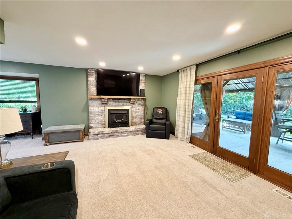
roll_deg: -0.1
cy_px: 110
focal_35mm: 14
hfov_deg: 102.1
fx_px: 118
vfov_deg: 85.7
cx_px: 146
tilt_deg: -5.3
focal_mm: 2.22
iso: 320
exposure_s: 1/60
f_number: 2.2
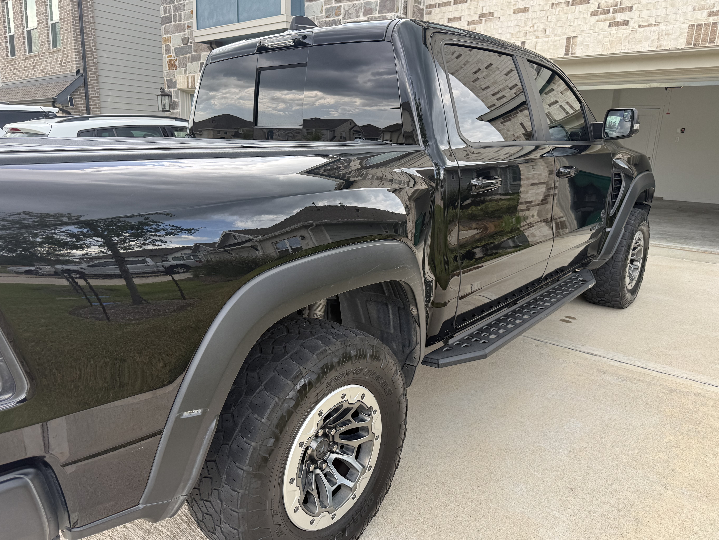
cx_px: 346
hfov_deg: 69.4
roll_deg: -2.3
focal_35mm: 25
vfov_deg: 54.9
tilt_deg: -12.7
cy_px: 271
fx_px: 519
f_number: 1.78
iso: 80
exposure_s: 1/521
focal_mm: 6.76
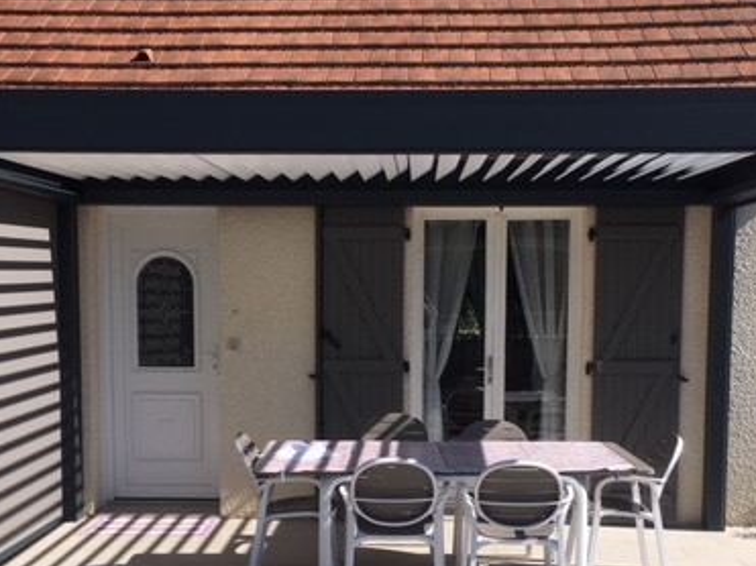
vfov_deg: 28.8
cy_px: 391
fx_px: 1092
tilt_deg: -6.3
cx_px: 375
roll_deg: -0.9
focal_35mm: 50
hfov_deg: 38.2
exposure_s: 1/2481
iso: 25
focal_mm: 4.15
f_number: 2.2
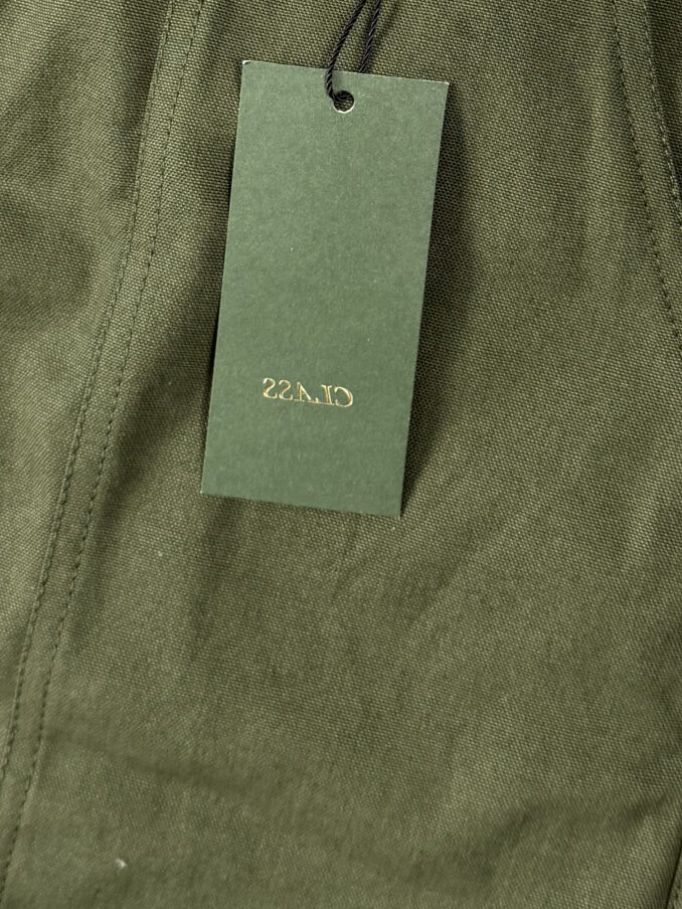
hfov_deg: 21.6
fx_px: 1786
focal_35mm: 68
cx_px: 394
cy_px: 77
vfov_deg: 27.5
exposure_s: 1/60
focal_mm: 6.76
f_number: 1.78
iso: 200
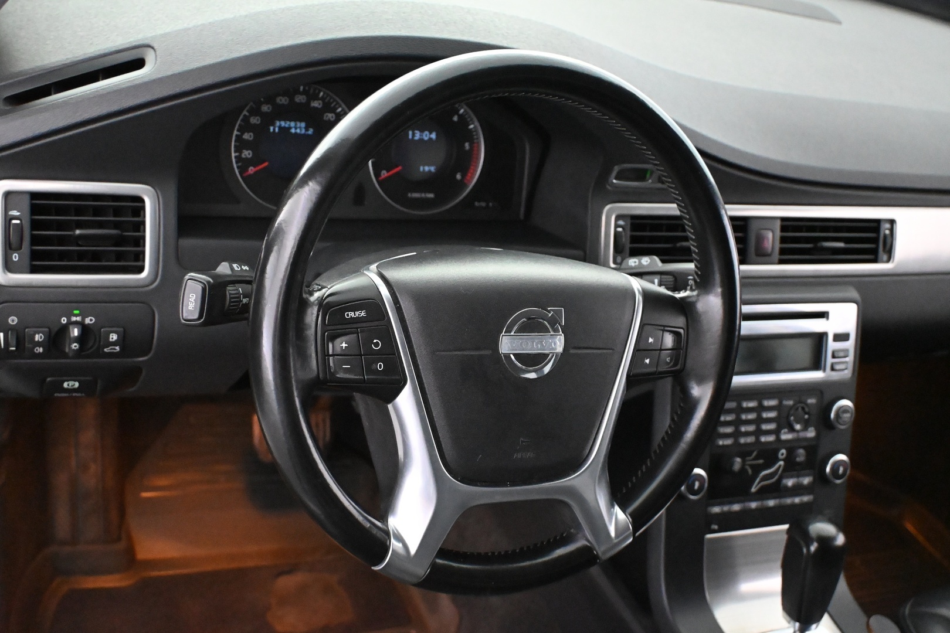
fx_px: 1187
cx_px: 475
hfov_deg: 43.6
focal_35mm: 45
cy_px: 316
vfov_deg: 29.9
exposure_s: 1/60
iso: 11400
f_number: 4.8
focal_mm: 30
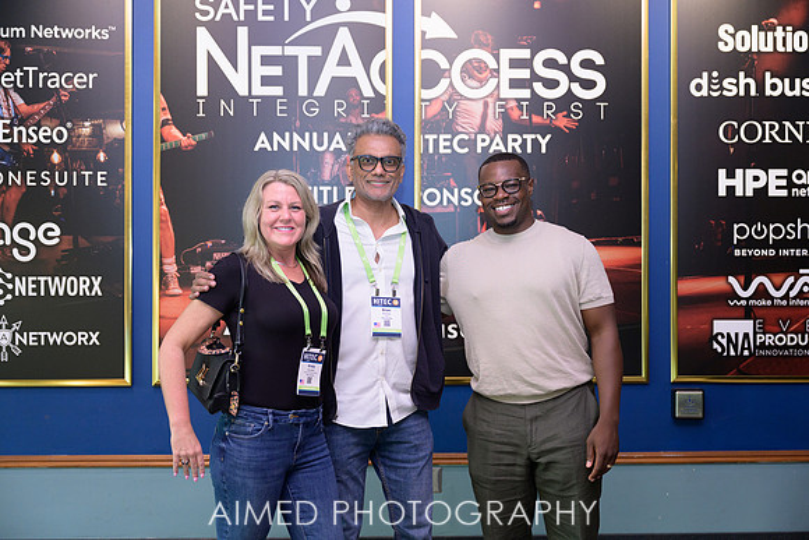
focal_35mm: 41
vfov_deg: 32.6
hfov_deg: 47.4
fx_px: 922
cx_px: 404
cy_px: 270
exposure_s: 1/160
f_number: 2.8
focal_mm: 41
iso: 640
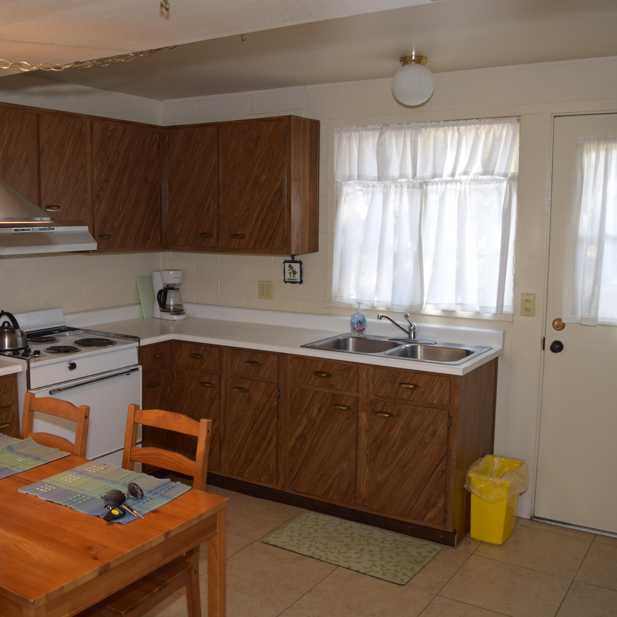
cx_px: 225
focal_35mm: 35
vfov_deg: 47.2
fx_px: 706
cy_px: 307
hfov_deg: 46.7
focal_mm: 18
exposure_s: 1/50
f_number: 4
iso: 400
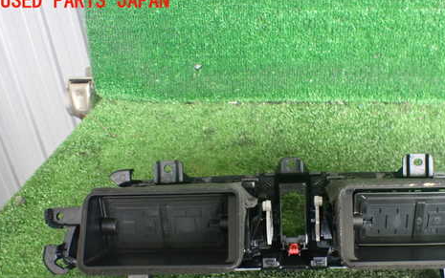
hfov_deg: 47.7
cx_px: 282
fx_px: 497
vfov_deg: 30.8
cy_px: 204
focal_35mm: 41
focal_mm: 5.4
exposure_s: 1/125
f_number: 2.3
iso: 640
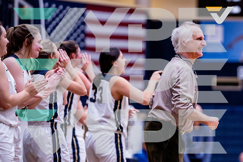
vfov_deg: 7.0
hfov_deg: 10.4
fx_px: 1328
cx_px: 166
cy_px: 81
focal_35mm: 197
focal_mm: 142
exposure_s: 1/1250
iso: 2000
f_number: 2.8
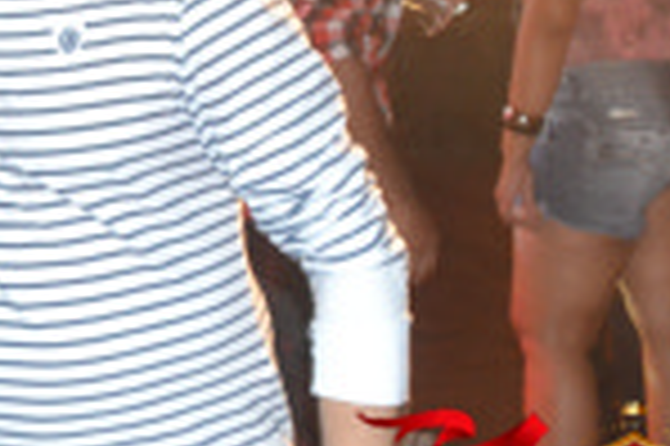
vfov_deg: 13.3
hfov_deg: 19.0
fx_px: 1878
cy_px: -38
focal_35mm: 101
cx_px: -148
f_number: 3.5
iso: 3200
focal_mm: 20
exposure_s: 1/60
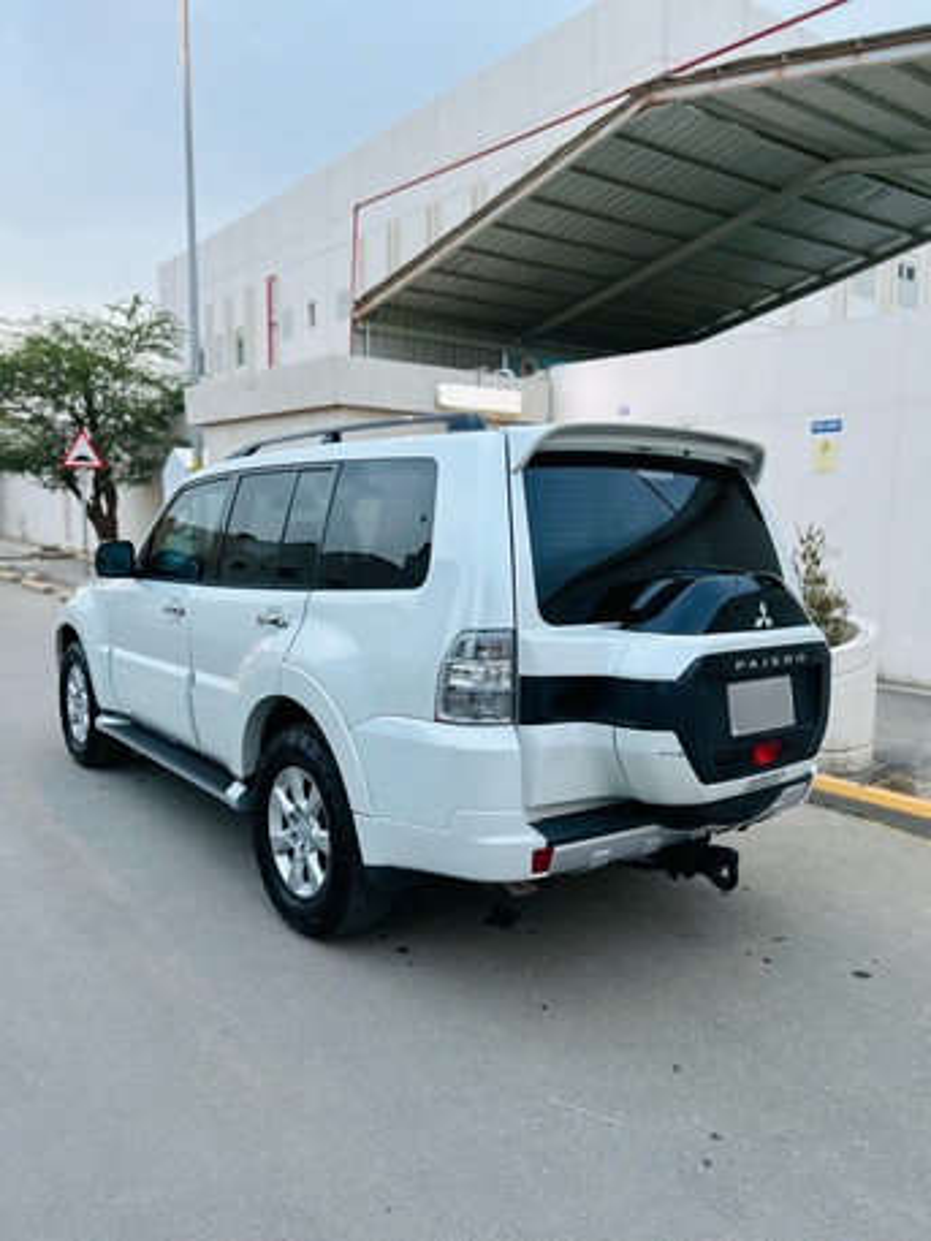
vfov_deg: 67.3
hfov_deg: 53.1
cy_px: 620
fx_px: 932
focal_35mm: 26
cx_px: 466
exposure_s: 1/60
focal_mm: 5.7
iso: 125
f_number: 1.5
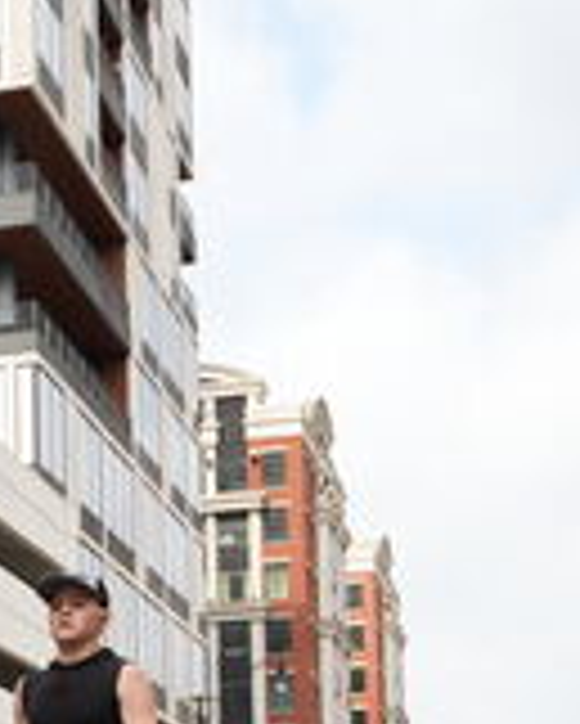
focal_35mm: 90
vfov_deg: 20.2
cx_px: 27
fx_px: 1929
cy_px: 812
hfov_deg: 16.8
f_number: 2.8
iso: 125
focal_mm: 28
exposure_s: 1/1000
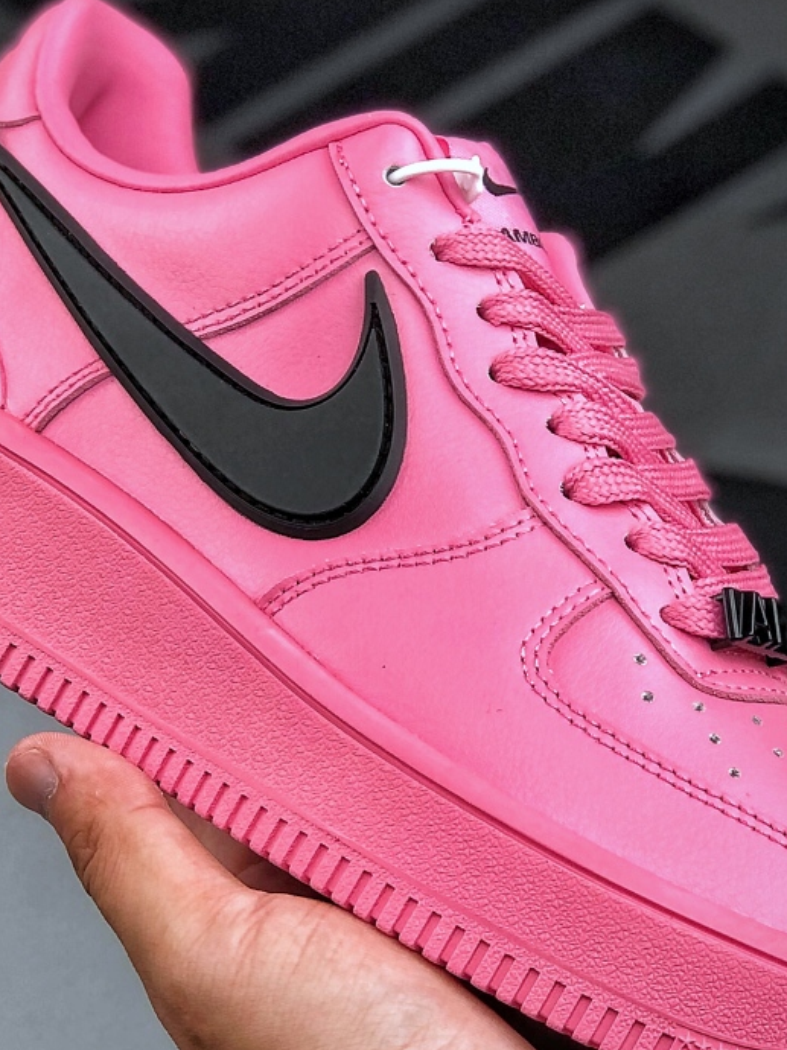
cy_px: 501
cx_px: 358
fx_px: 3610
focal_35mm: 119
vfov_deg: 16.6
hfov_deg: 12.4
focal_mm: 6.6
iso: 25
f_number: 2.8
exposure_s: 1/50
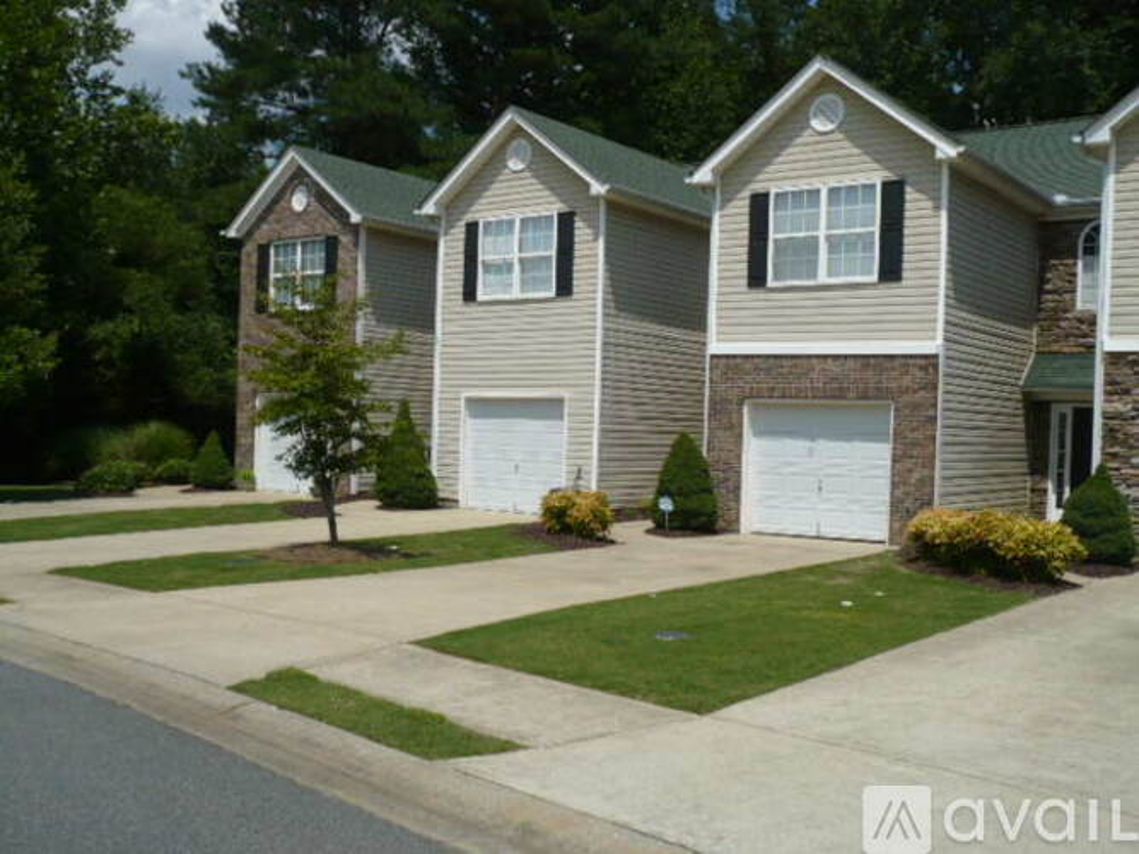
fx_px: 1151
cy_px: 427
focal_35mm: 35
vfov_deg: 40.7
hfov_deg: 52.6
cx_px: 570
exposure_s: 1/500
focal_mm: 5.8
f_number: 8
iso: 100
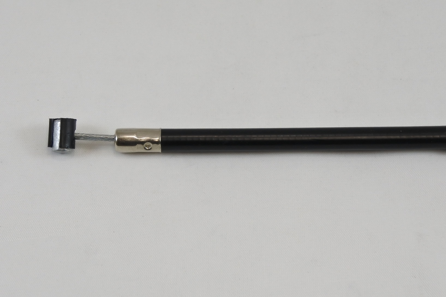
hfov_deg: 25.1
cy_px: 148
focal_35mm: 81
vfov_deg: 16.9
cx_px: 223
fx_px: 1003
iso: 400
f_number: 5.6
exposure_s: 1/125
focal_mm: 30
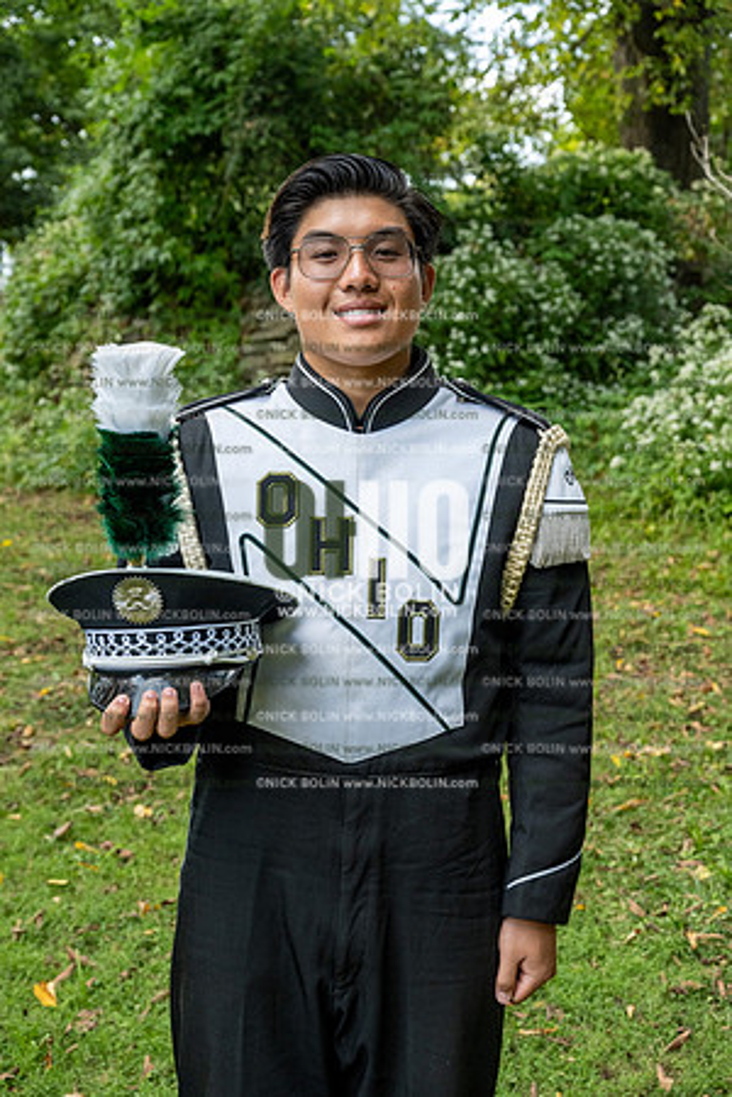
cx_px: 366
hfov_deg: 28.1
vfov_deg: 41.1
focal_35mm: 48
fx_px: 1464
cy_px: 548
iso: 1000
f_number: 5.6
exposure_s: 1/640
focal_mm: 48
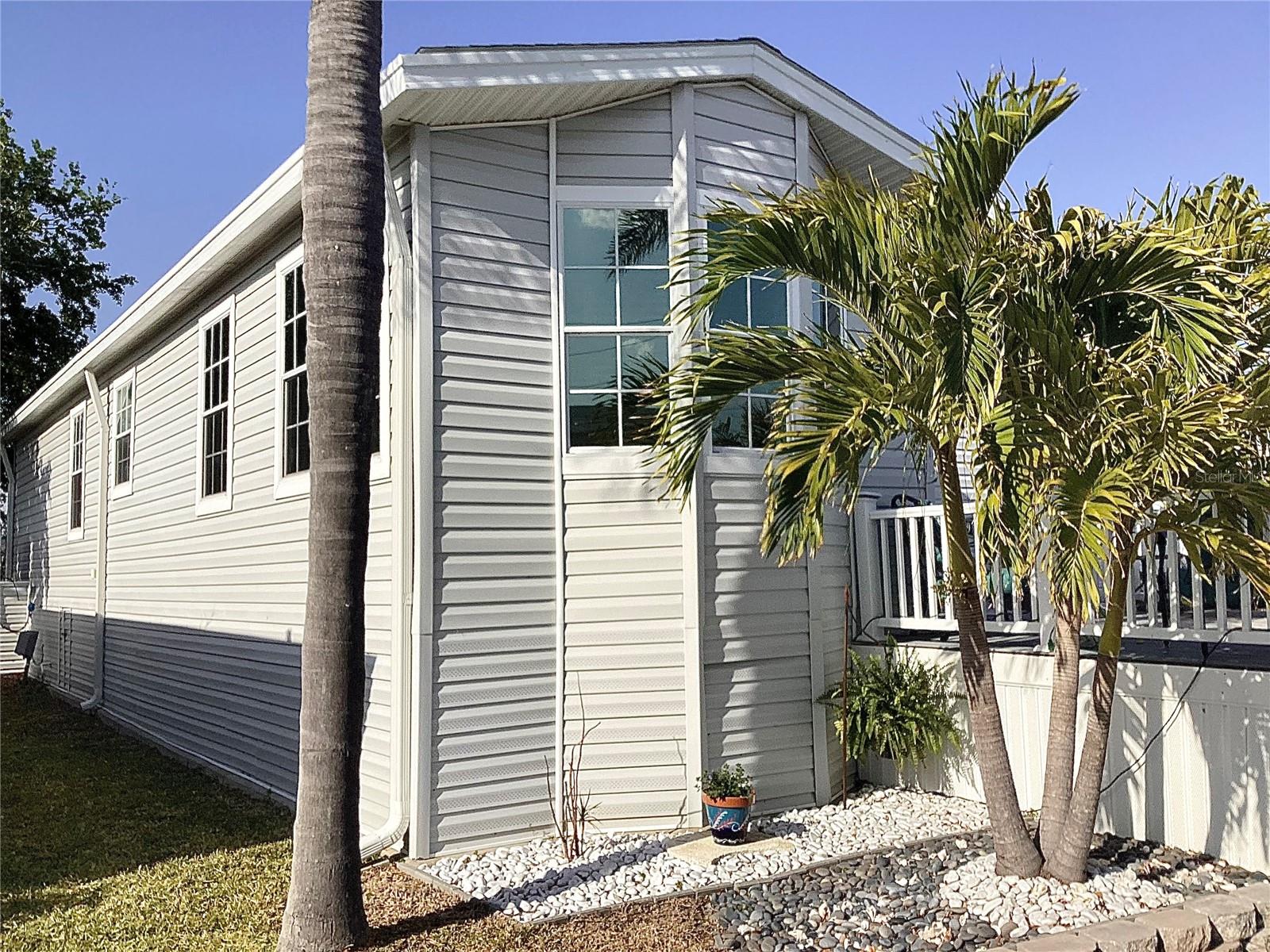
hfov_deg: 58.4
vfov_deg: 45.4
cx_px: 635
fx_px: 1137
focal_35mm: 31
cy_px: 476
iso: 25
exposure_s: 1/2262
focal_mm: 3.3
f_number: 2.4
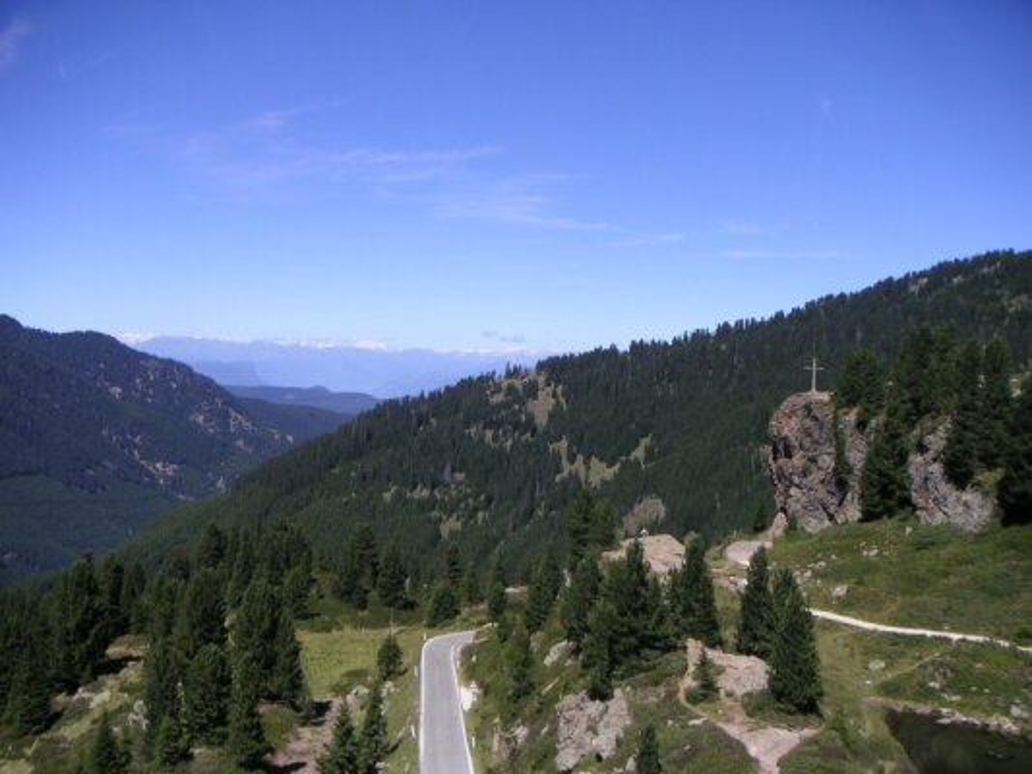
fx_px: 1133
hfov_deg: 49.0
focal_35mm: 38
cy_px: 387
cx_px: 516
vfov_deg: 37.7
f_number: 6.7
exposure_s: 1/180
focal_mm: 6
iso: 50
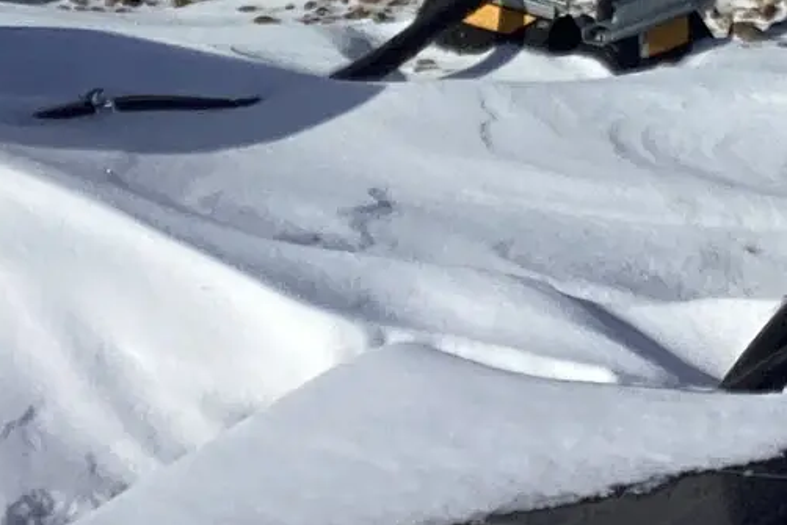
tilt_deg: -6.9
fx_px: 3367
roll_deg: -1.6
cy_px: -514
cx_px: 662
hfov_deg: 13.2
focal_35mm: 154
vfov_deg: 8.5
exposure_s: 1/4082
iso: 25
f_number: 2.4
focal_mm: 3.3
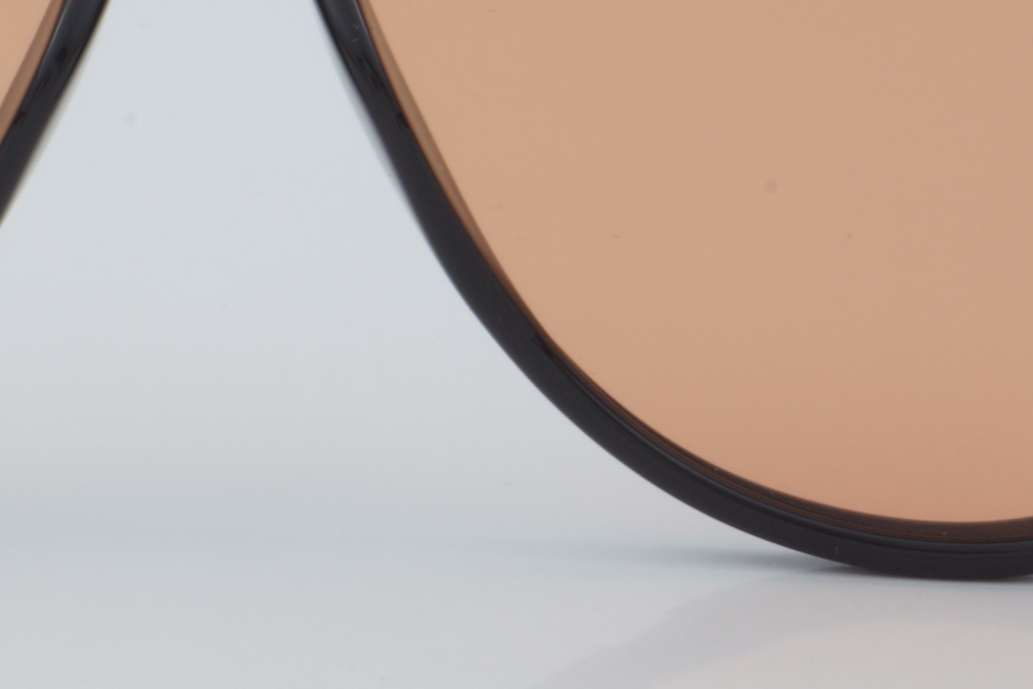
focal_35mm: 197
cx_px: 216
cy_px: 48
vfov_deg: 7.0
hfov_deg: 10.4
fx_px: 5653
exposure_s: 1/4
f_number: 29
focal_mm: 50
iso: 100
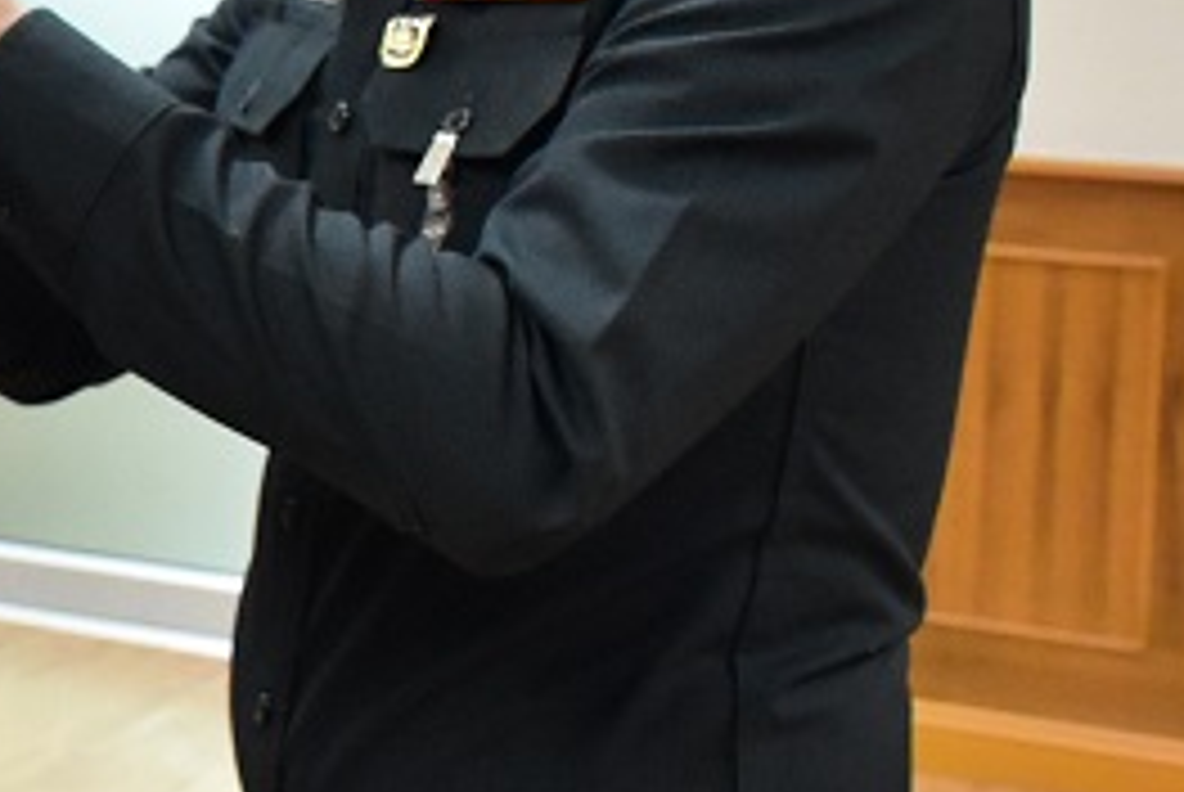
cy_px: 126
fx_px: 3875
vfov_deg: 11.6
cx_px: -428
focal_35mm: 118
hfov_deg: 16.3
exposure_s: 1/80
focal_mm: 23
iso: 4000
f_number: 5.6
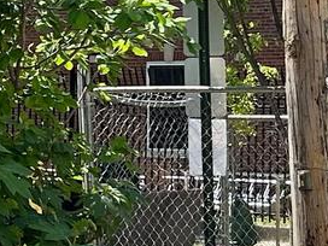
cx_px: -177
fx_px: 1857
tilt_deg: +2.7
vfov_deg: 7.6
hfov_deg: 9.8
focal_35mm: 196
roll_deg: -0.9
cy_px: 31
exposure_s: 1/1972
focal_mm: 5.7
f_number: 1.5
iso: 50
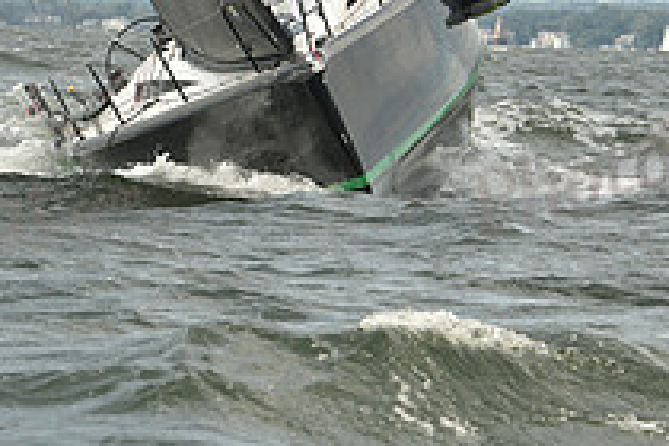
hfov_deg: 5.2
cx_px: 309
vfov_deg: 3.4
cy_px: 30
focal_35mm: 400
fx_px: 7433
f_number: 9
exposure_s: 1/800
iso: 250
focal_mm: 145
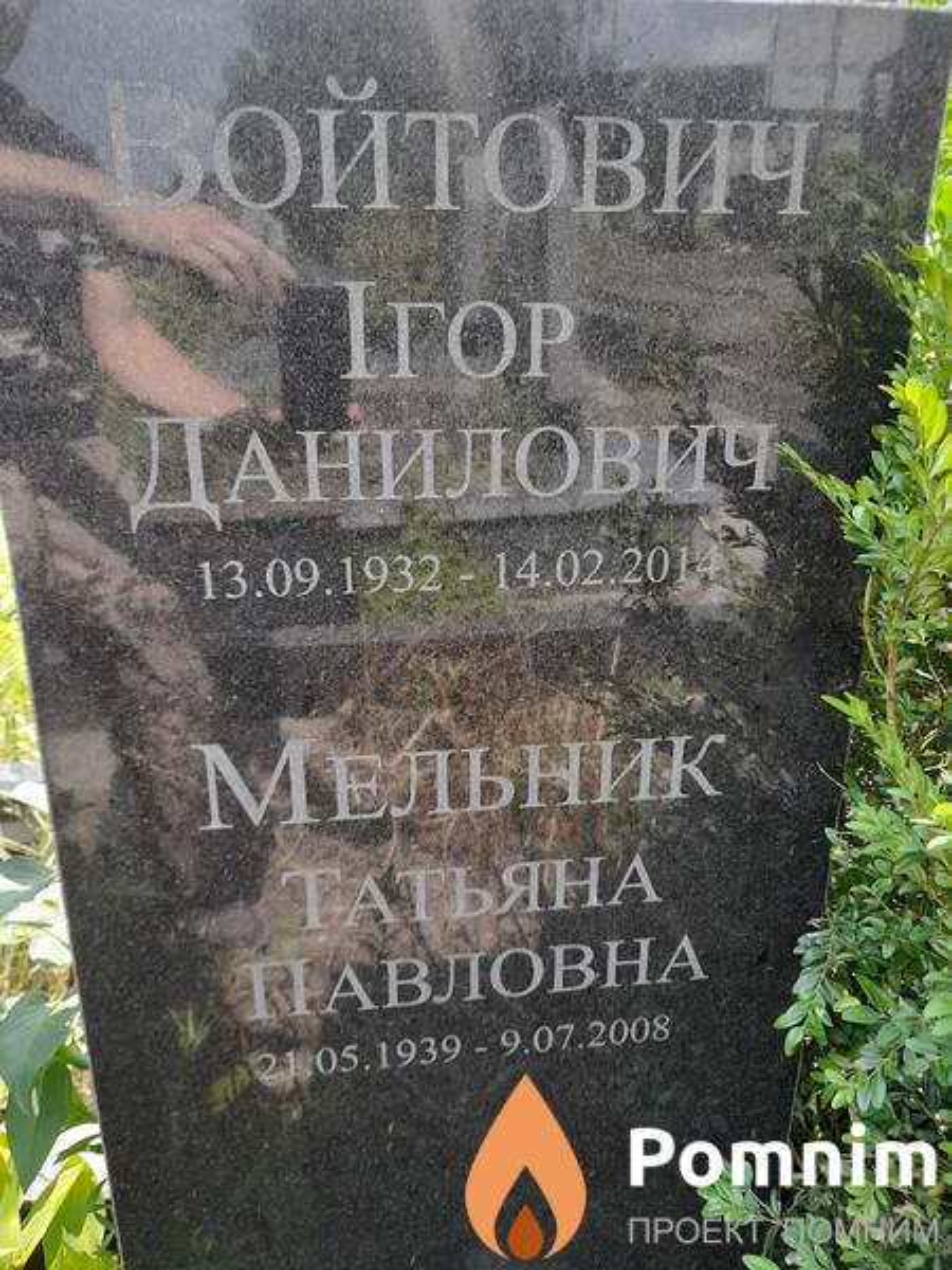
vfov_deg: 69.4
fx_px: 917
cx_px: 476
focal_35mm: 25
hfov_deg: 54.9
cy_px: 635
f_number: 2
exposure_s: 1/50
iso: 25
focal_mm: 4.6
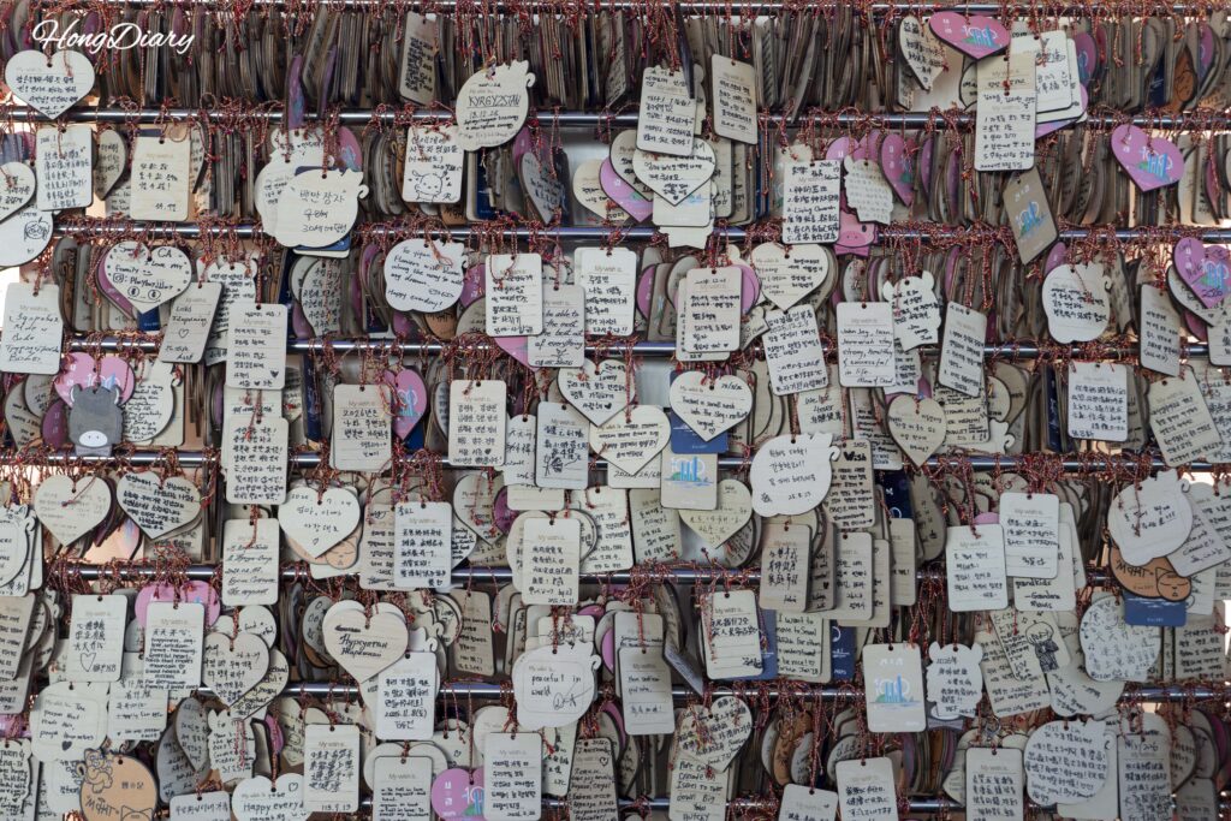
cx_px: 616
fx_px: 1539
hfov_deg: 43.6
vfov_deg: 29.9
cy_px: 410
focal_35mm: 45
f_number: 5.6
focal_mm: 45
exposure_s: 1/160
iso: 800
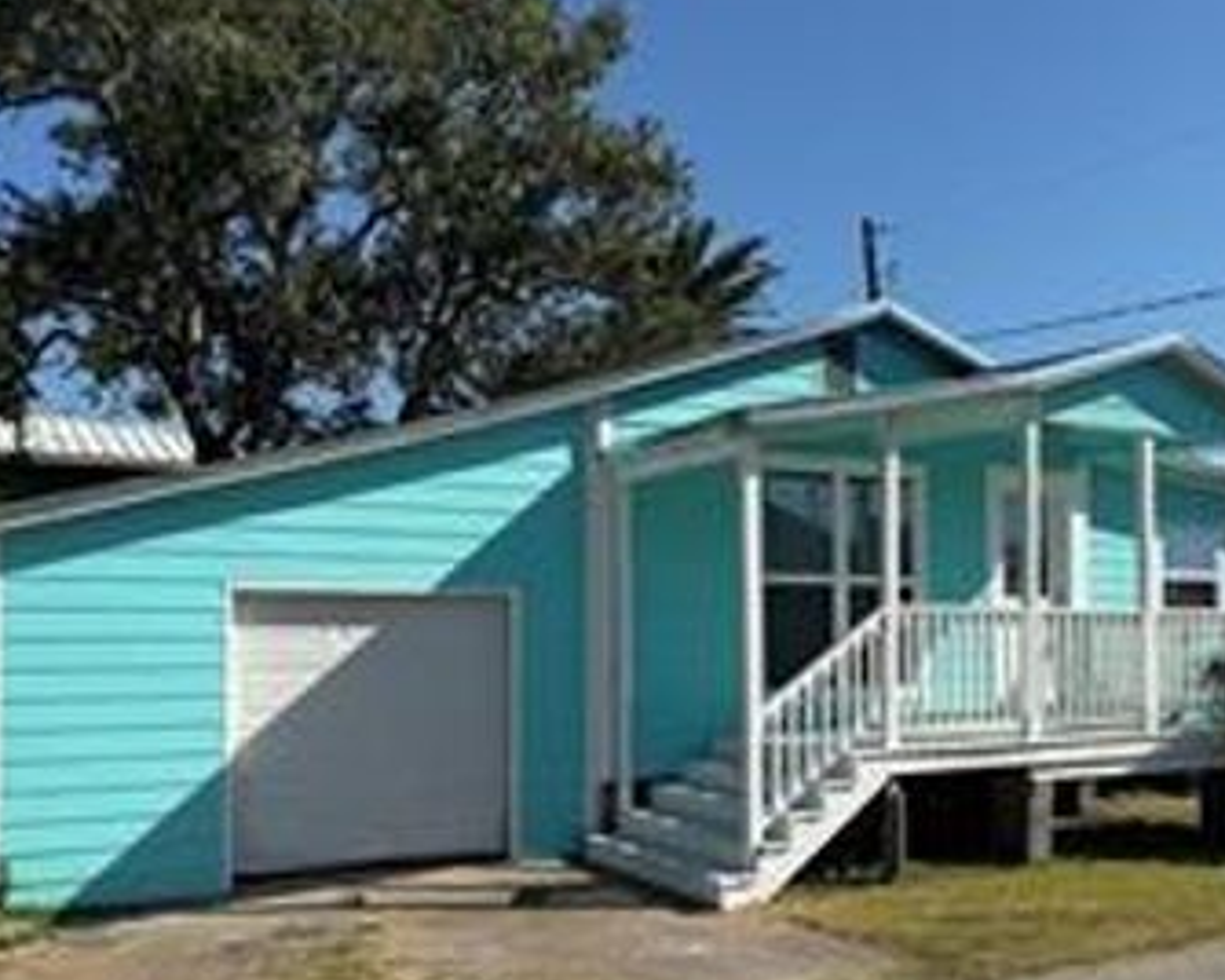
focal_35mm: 35
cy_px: 605
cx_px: 724
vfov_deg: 42.0
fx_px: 1269
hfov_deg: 51.3
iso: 80
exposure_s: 1/6711
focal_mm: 6.76
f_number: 1.78
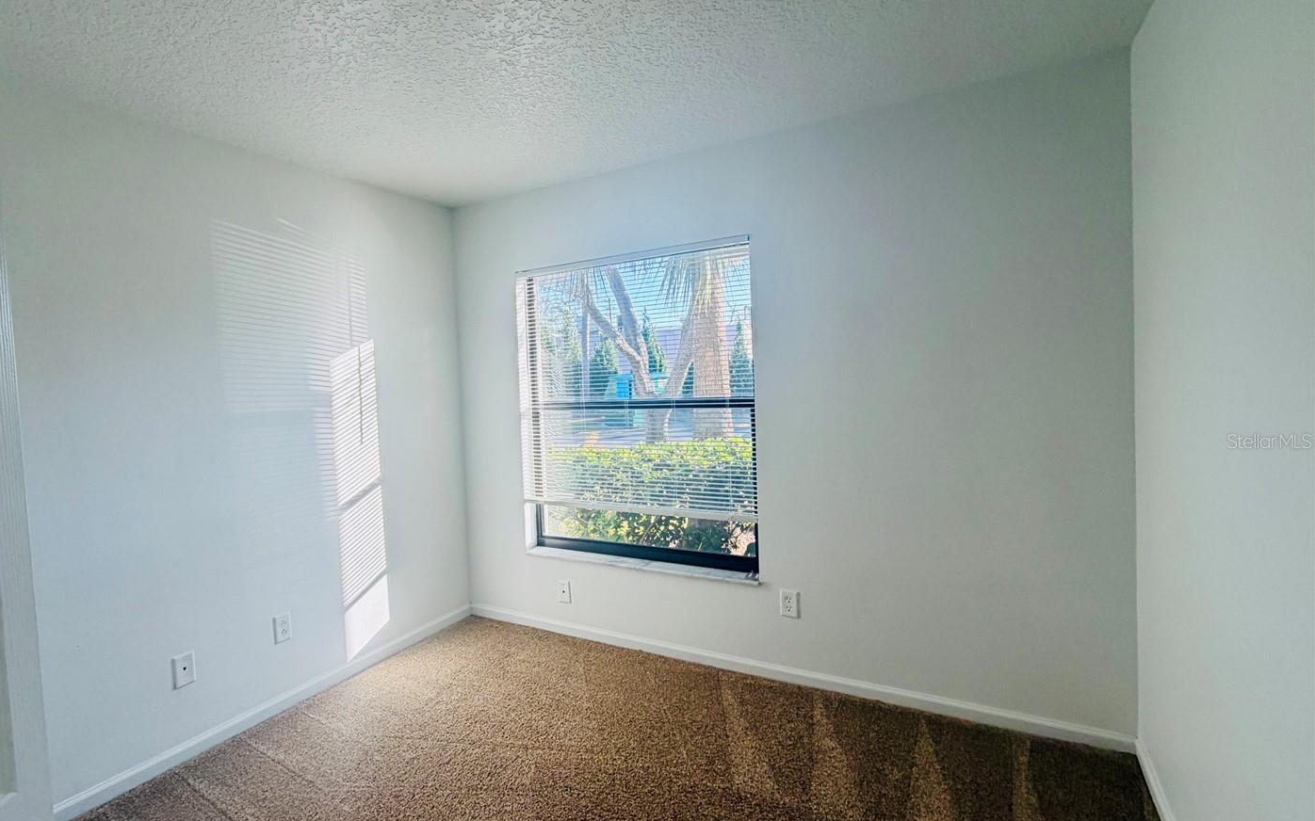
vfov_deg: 67.9
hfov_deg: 93.7
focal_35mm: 17
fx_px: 609
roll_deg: +1.6
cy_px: 441
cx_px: 563
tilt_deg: -4.7
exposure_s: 1/121
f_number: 2.2
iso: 64
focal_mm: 2.22
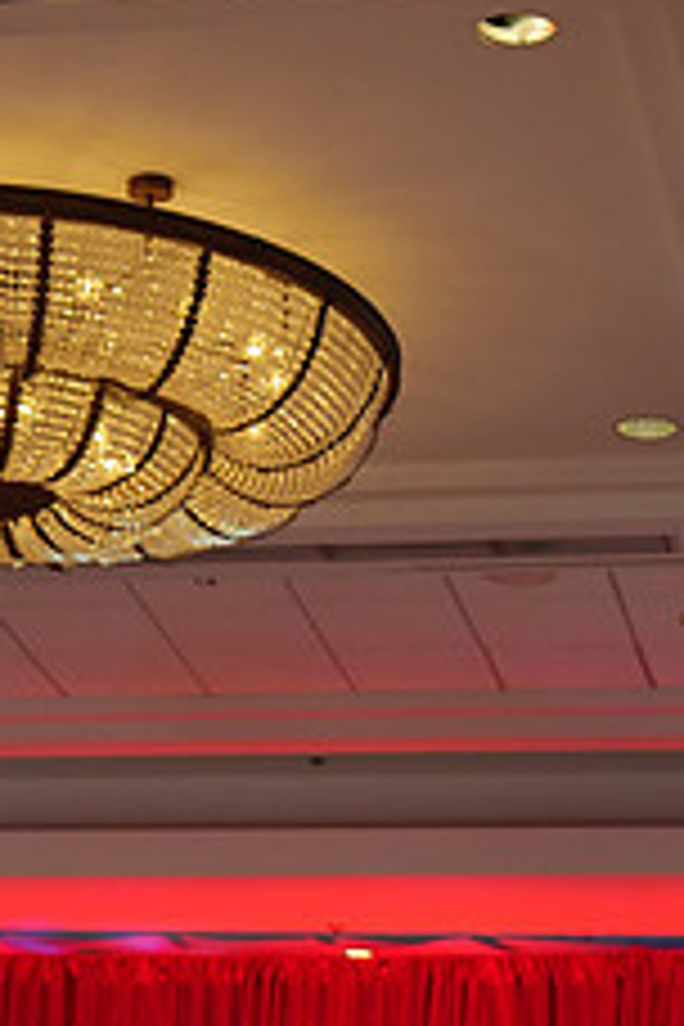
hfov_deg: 9.4
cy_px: 1246
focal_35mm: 145
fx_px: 4132
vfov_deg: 13.7
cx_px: 160
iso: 1000
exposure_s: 1/400
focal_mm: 57
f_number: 2.8
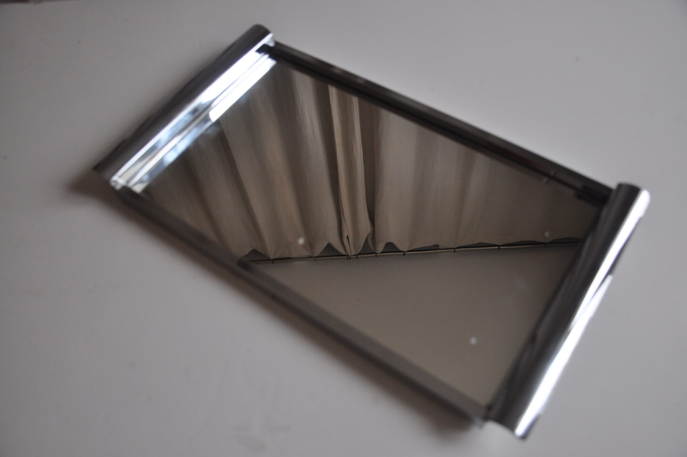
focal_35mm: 32
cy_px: 228
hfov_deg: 59.6
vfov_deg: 41.6
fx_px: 600
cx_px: 344
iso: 500
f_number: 4
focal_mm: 21
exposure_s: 1/60
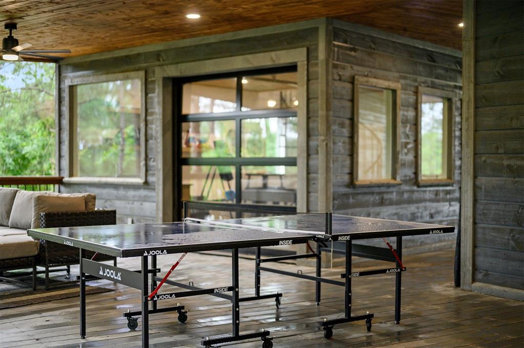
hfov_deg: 39.6
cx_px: 262
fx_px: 727
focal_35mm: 50
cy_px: 174
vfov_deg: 26.9
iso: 320
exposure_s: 1/400
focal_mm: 50
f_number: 1.8
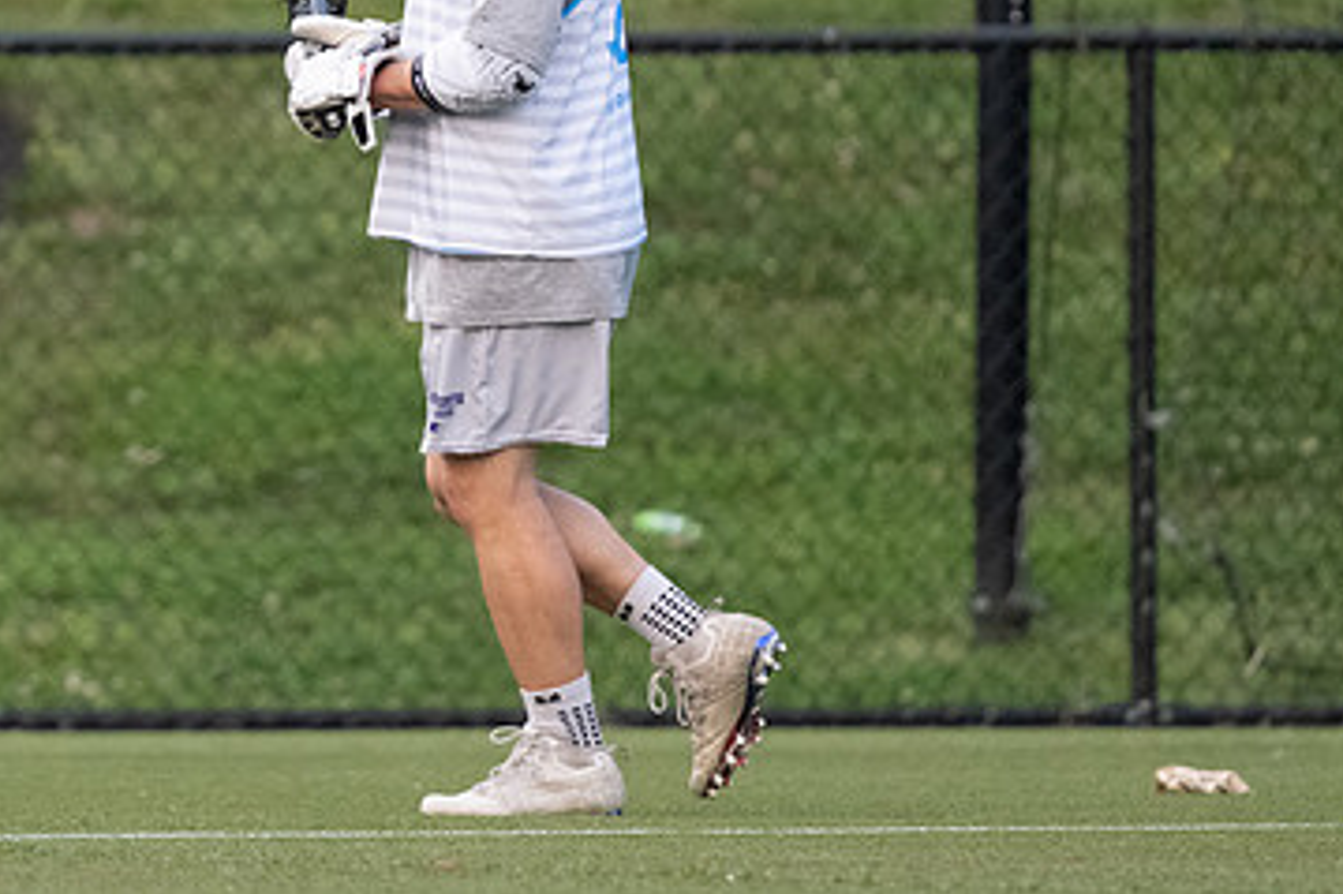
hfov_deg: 2.0
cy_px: 135
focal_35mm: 1048
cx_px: 426
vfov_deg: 1.3
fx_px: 39076
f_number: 5.6
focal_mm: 500
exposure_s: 1/1000
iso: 7200
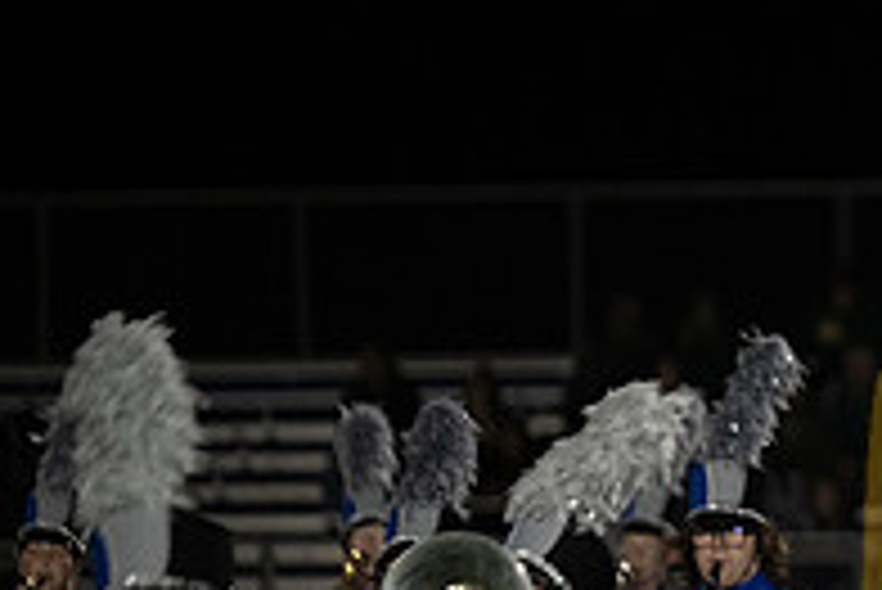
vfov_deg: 2.7
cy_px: 732
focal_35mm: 504
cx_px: 1242
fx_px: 12357
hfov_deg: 4.1
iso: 3200
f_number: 2.8
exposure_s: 1/1250
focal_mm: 170
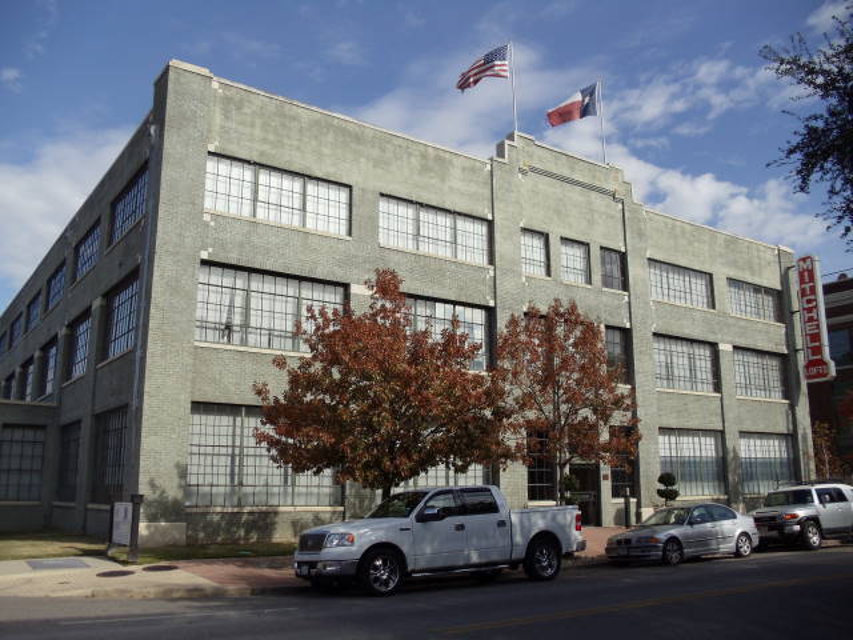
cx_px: 426
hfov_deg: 42.9
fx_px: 1084
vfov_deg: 32.9
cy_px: 320
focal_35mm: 44
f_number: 7.1
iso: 100
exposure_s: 1/400
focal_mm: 6
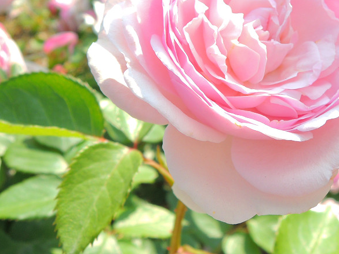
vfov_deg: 33.4
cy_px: 50
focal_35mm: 42
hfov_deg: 43.5
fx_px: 411
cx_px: 249
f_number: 2.8
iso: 100
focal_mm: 4.3
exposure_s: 1/500
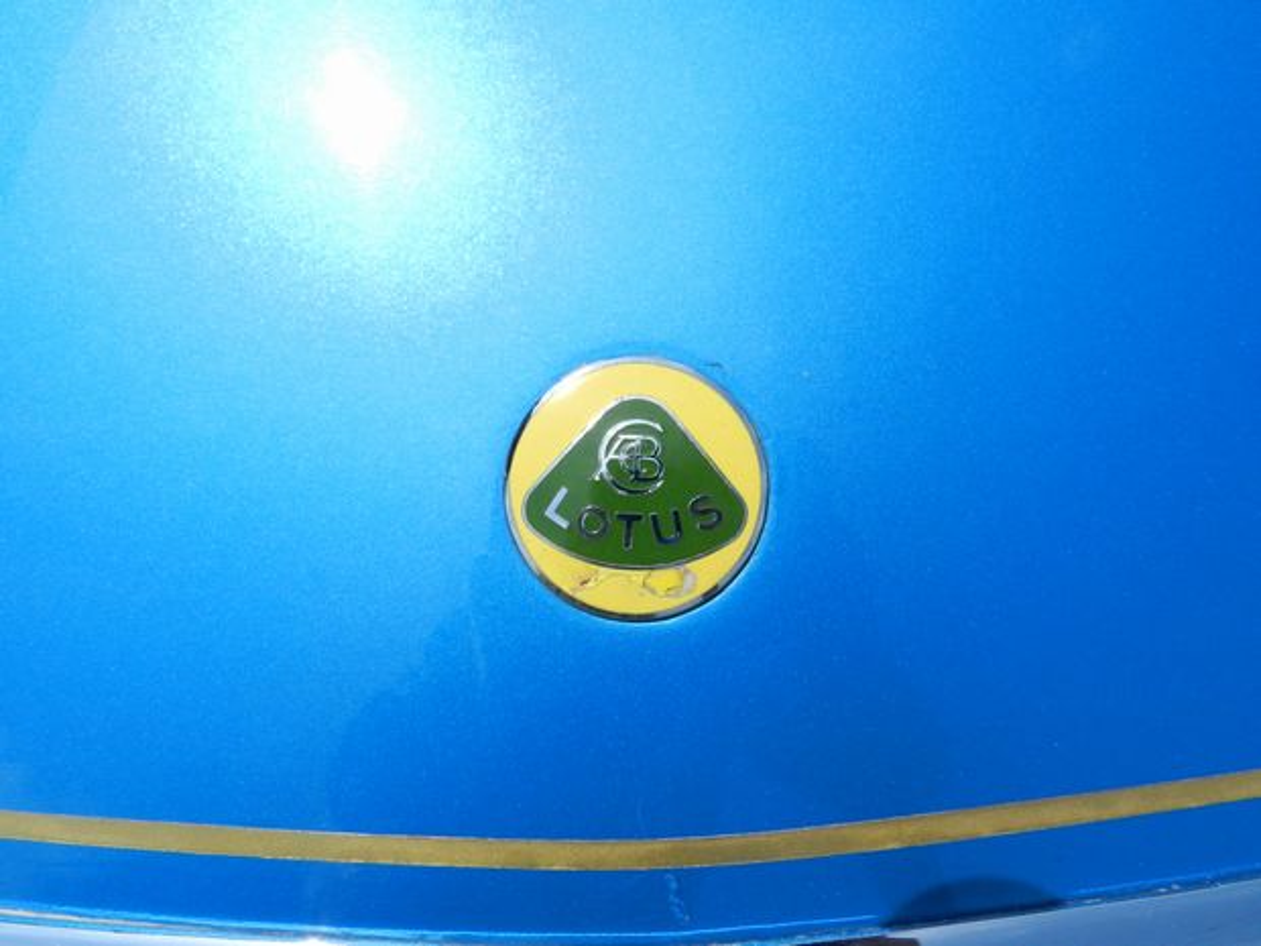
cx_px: 630
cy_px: 473
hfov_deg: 73.9
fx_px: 838
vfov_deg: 58.9
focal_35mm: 23
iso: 160
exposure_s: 1/800
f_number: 5.6
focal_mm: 4
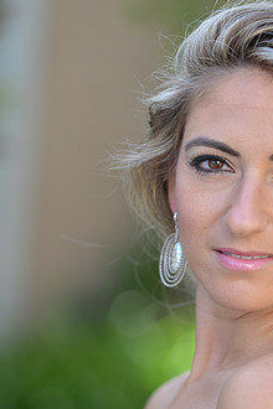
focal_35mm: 246
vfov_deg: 8.4
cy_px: 333
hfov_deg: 5.6
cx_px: 223
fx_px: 2798
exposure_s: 1/400
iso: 200
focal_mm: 140
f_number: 2.8
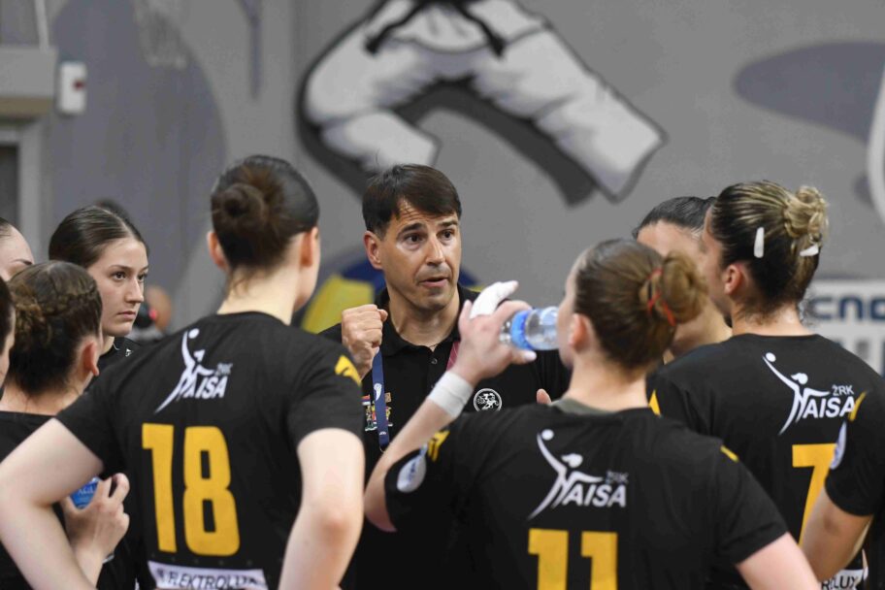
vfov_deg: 6.8
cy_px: 295
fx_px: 4978
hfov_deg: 10.2
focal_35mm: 202
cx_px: 442
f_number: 4
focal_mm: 135
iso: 3200
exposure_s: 1/500
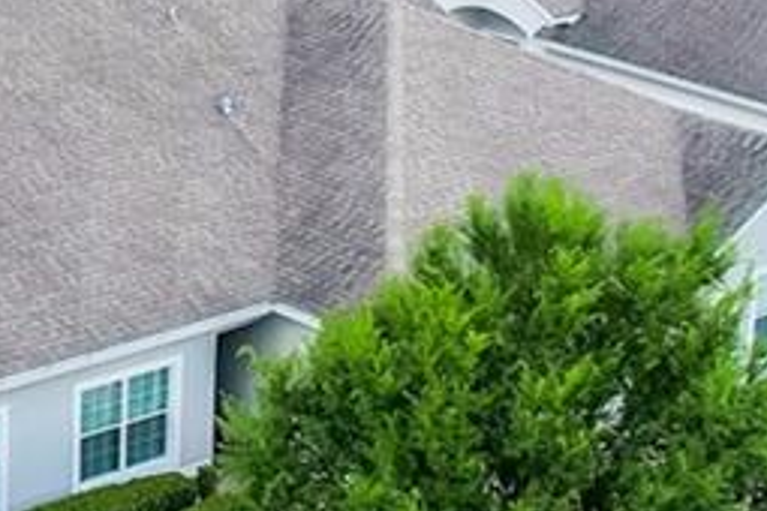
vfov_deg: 9.9
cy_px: 0
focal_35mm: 138
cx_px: -132
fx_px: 2940
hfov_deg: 14.4
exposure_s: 1/240
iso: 100
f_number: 2.8
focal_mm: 8.38
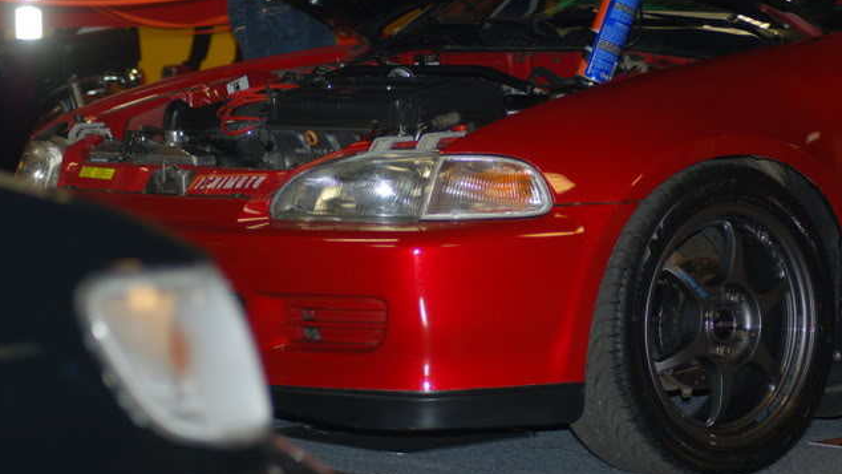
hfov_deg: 19.3
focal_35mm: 111
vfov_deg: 10.9
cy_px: 232
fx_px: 2479
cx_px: 418
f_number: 4
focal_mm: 70
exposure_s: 1/60
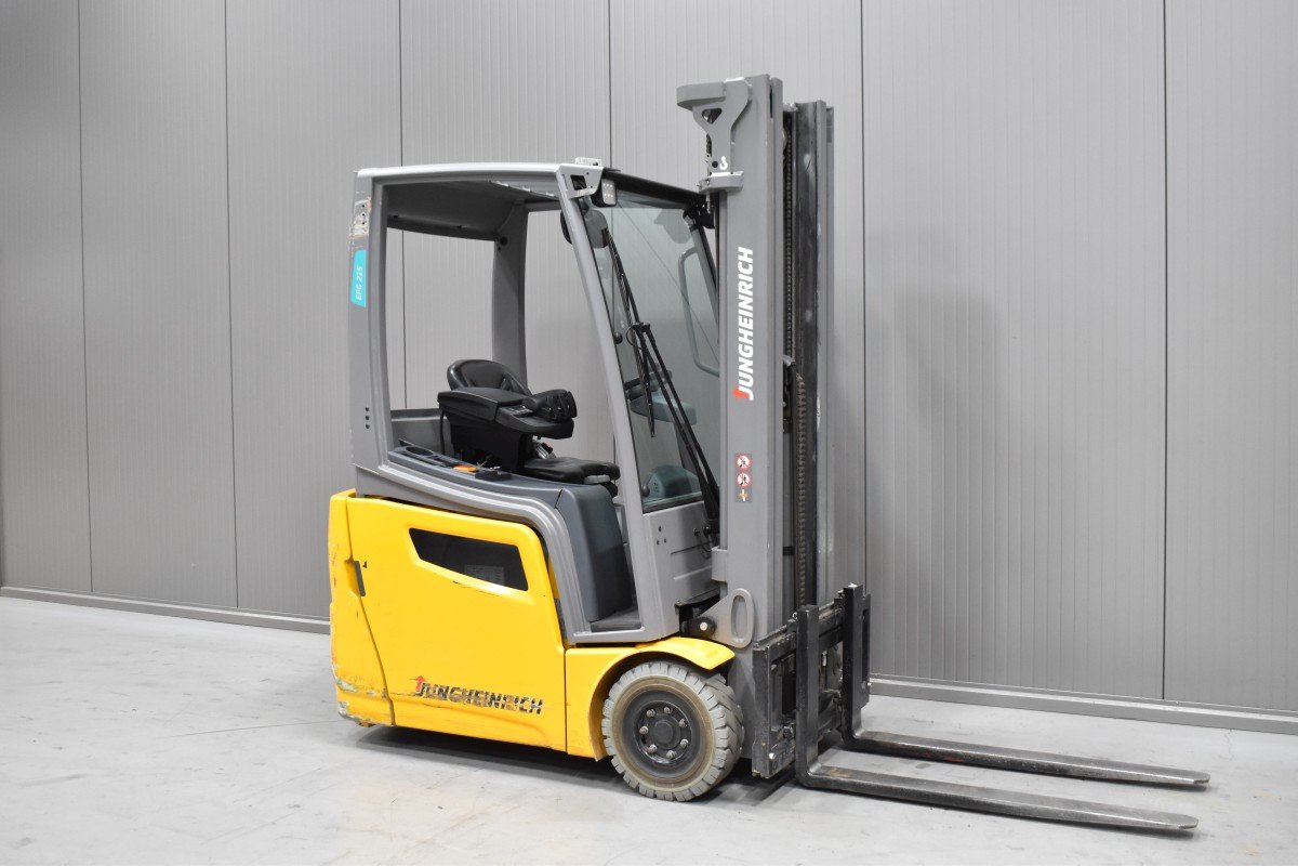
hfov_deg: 53.1
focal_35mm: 36
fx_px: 1298
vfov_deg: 36.9
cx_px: 649
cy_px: 433
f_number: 5
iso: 1600
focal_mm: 24
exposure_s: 1/30
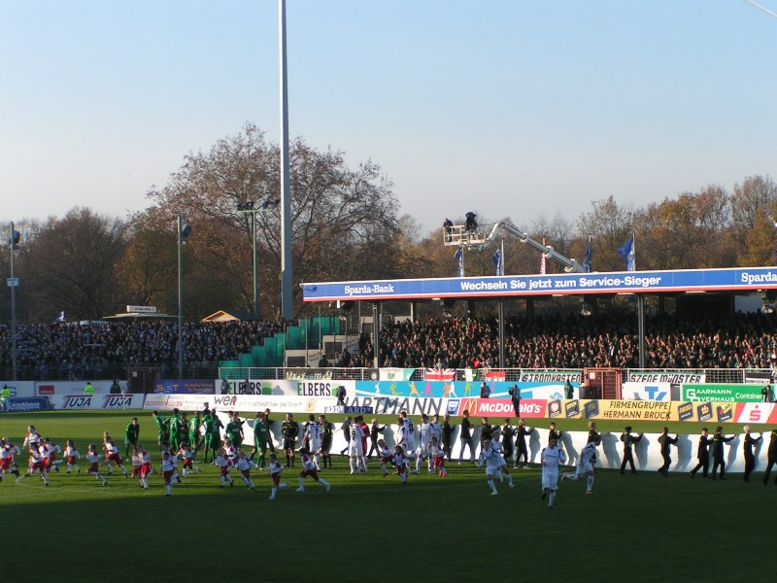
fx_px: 2132
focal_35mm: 95
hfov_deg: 20.7
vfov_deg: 15.6
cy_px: 292
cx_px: 388
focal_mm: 14.5
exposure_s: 1/250
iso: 50
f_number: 5.6
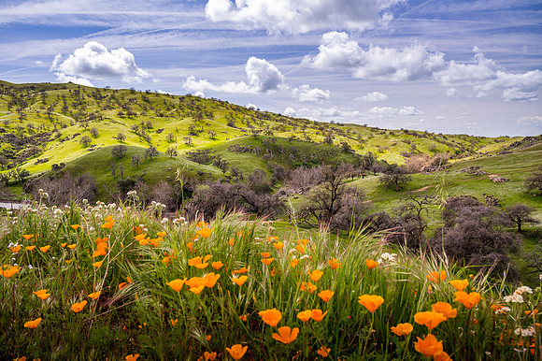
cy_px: 181
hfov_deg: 67.4
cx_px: 271
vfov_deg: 47.9
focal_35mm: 27
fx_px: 406
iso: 64
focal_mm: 27
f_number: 8
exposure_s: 1/50
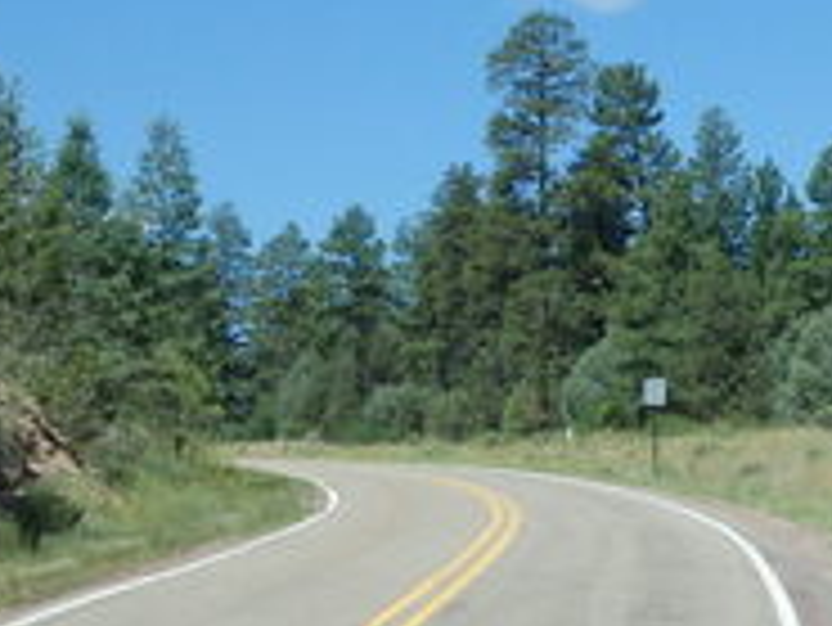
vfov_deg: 9.2
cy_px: 286
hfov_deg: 12.1
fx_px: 3896
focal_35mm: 162
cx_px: 693
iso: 125
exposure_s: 1/640
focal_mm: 10.7
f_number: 5.3
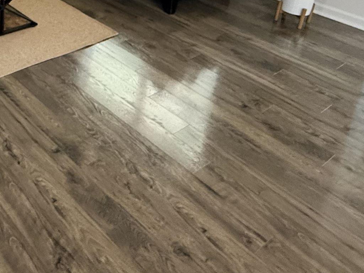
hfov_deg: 38.9
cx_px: -11
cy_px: -55
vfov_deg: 29.5
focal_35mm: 42
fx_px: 442
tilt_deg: -16.2
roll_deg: +0.0
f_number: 2.2
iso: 500
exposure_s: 1/120
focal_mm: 2.22
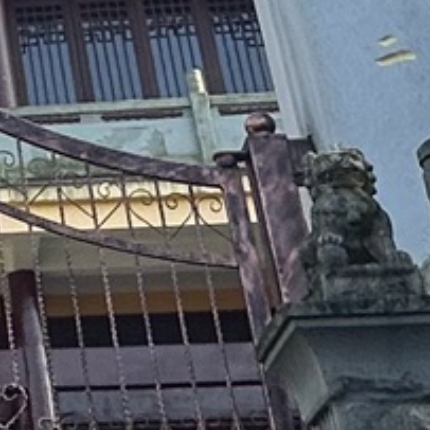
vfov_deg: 13.4
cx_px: -390
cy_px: -237
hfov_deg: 12.7
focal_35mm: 122
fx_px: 1715
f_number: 2.2
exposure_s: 1/940
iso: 40
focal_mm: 2.22
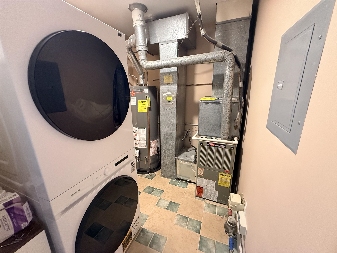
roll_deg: +0.6
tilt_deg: -14.5
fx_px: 136
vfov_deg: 85.7
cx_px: 168
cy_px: 126
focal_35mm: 14
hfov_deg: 102.1
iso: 640
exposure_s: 1/60
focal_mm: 2.22
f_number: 2.2
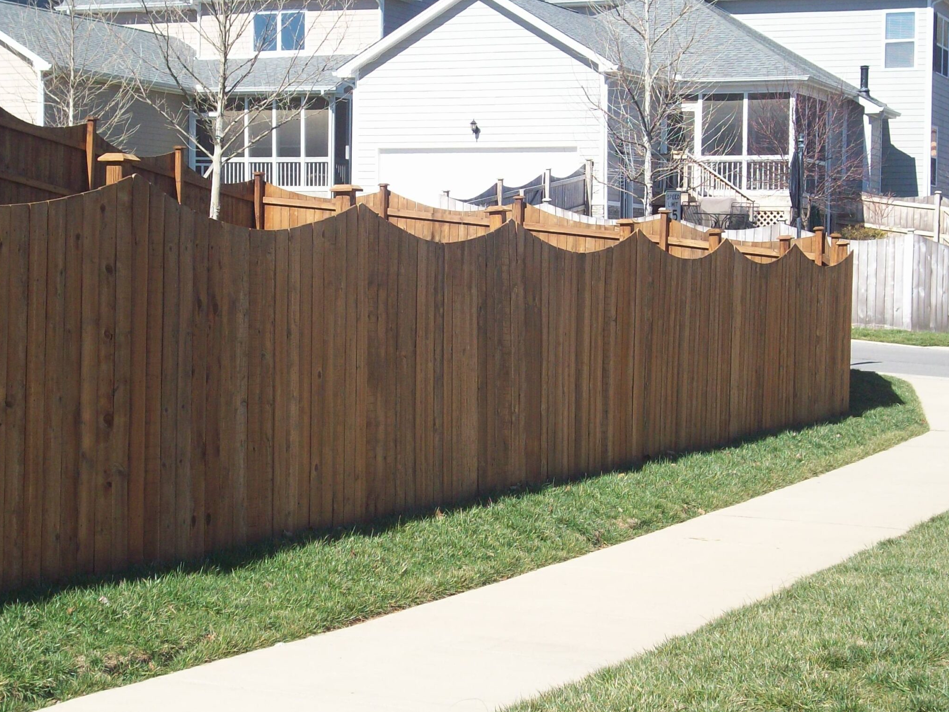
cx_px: 393
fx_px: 2220
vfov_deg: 18.2
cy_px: 366
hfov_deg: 24.1
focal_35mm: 81
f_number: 3.8
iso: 80
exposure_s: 1/564
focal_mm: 10.7
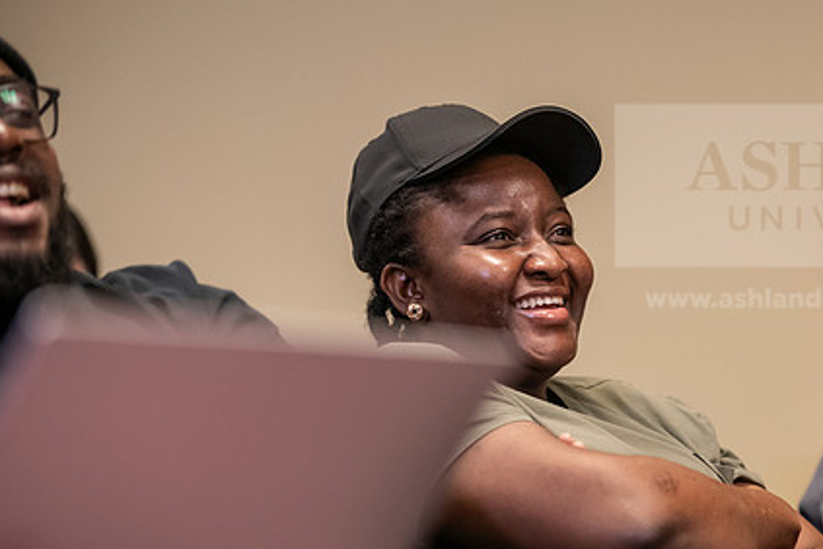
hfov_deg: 12.9
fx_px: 3635
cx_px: 556
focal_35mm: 159
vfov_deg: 8.6
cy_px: 340
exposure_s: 1/200
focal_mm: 116
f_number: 2.8
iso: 2500
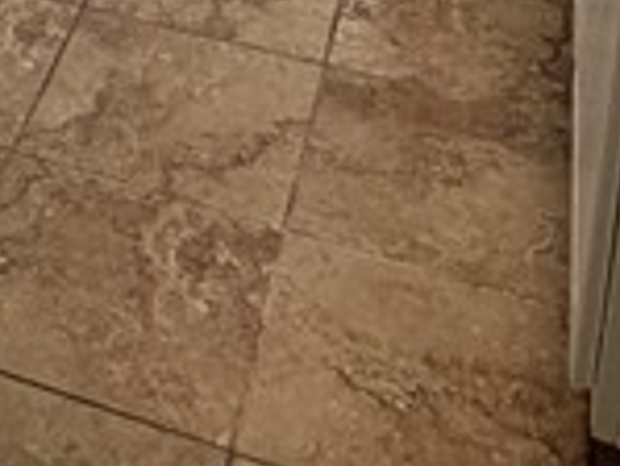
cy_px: -595
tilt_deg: -15.3
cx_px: -166
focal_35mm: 96
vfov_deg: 12.6
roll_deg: +0.6
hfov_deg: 19.0
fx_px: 1721
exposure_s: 1/60
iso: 200
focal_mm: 2.22
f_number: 2.2
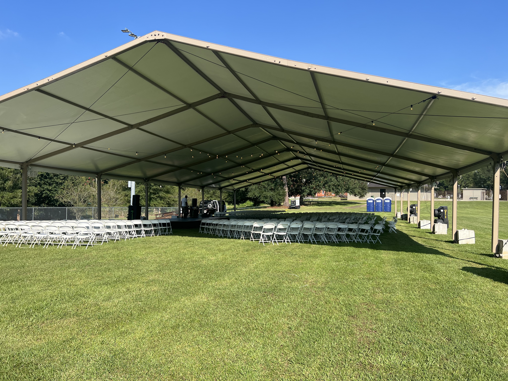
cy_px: 190
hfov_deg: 67.3
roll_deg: -0.9
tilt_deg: +1.7
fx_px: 382
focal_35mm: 26
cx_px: 254
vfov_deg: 53.1
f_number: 1.5
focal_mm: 5.7
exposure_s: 1/2695
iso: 50
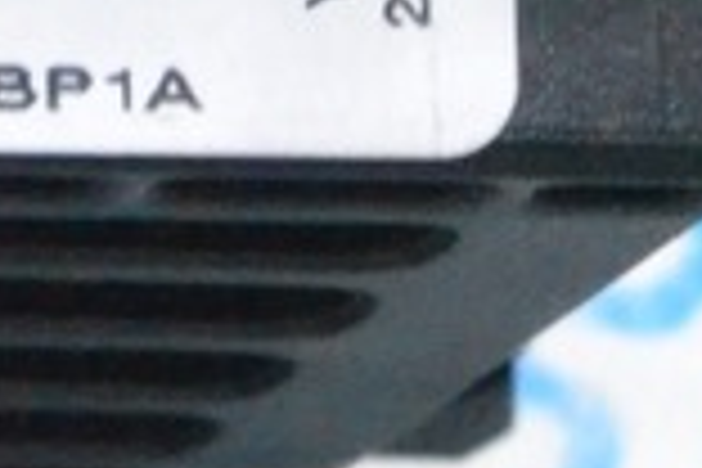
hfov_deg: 4.3
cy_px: -304
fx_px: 9223
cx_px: -256
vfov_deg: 2.9
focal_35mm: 473
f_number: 18
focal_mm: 48
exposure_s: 1/50
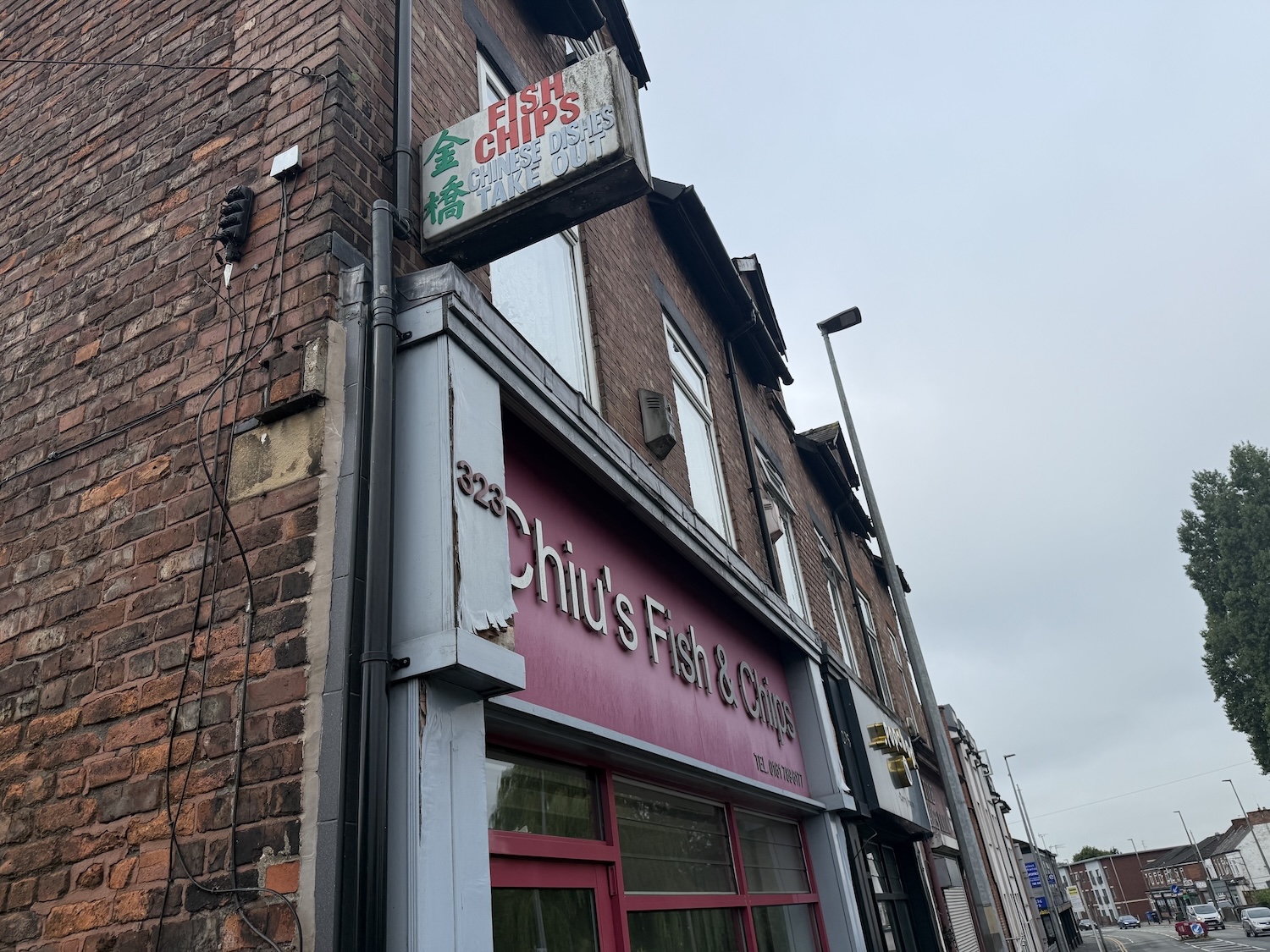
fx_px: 881
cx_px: 635
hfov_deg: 71.6
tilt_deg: +27.4
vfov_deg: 56.8
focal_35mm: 24
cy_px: 476
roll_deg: +7.1
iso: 80
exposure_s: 1/3759
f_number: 1.78
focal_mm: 6.76
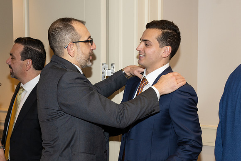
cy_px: 111
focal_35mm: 62
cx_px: 135
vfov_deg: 21.7
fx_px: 417
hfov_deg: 32.2
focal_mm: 43
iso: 800
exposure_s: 1/100
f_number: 5.6
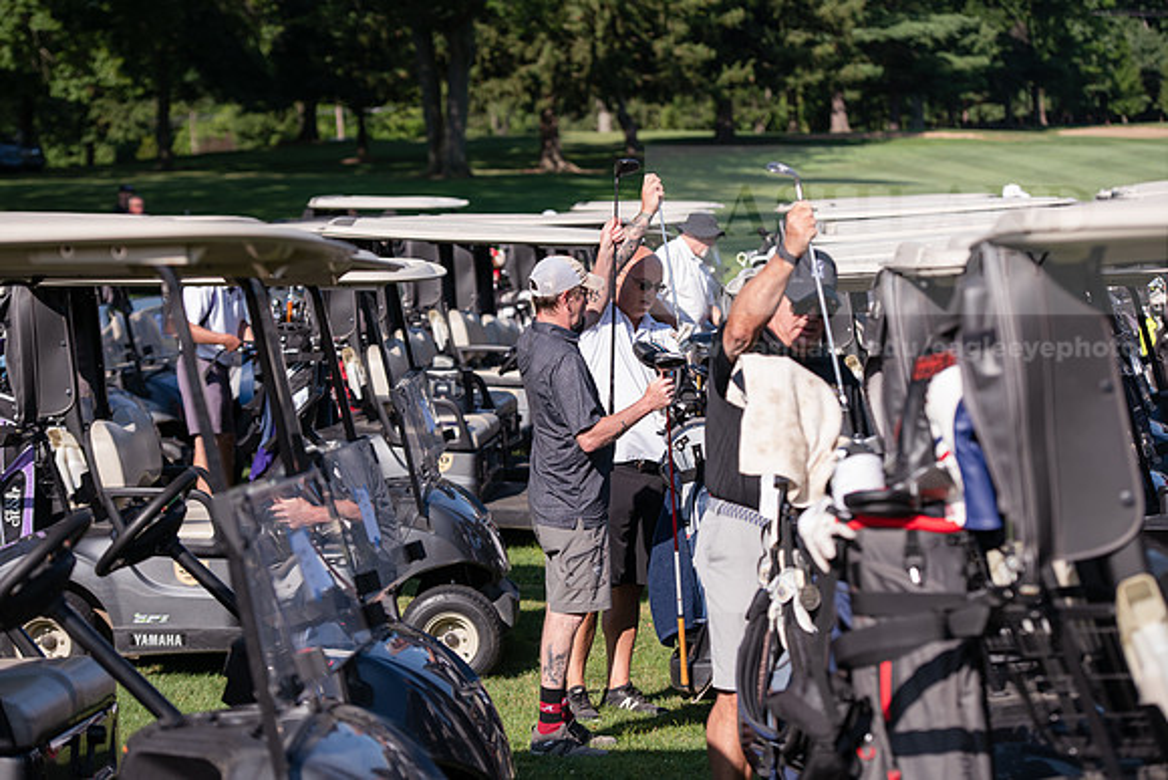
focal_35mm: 98
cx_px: 584
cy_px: 390
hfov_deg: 20.8
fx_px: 3180
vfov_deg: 14.0
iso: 100
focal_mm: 98
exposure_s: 1/800
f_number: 4
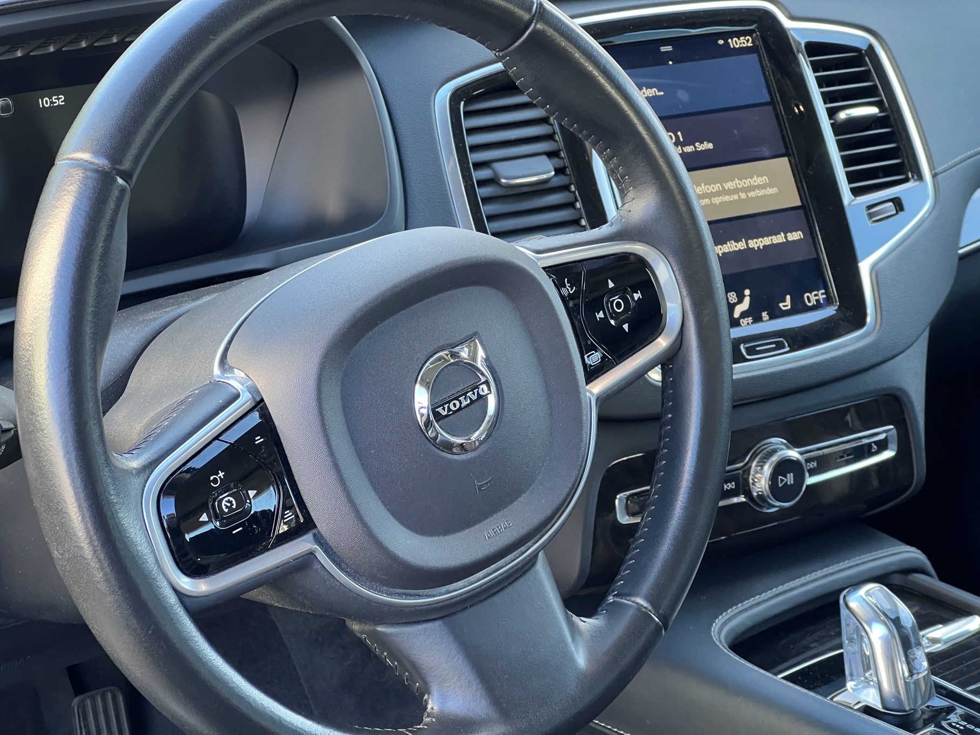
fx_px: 2180
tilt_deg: -22.8
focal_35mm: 77
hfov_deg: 25.3
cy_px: 368
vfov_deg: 19.1
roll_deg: -4.9
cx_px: 490
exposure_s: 1/65
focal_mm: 9
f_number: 2.8
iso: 200
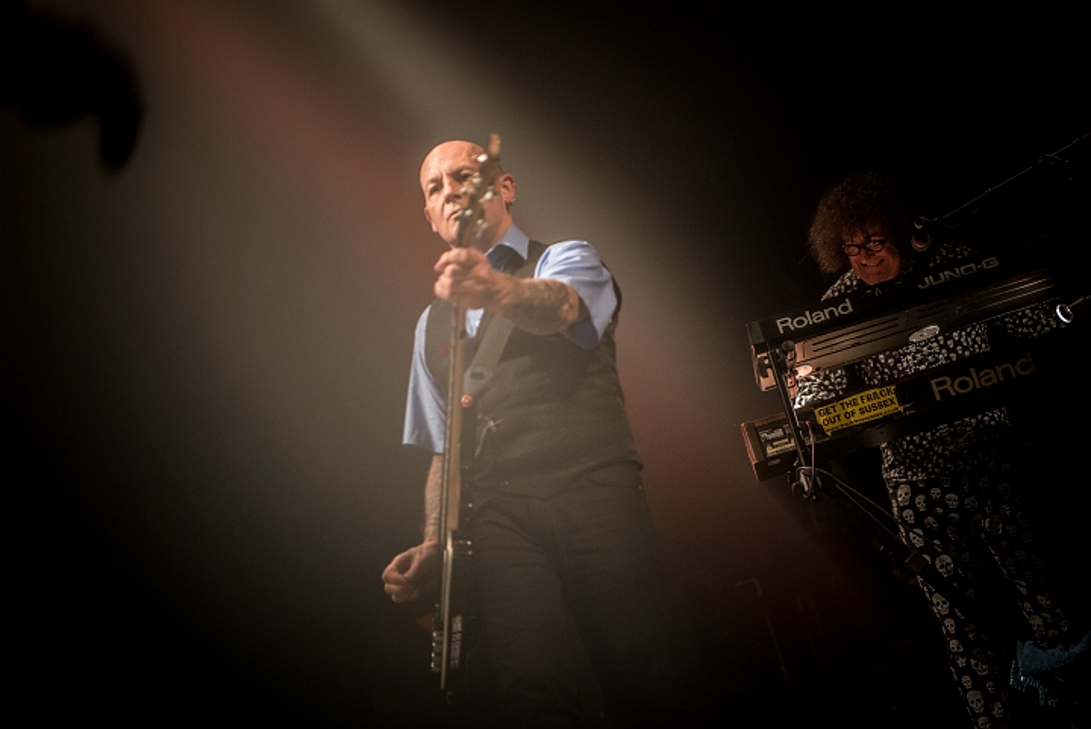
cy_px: 364
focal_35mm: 70
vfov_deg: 19.5
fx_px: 2123
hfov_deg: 28.8
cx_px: 546
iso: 2000
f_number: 2.8
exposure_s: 1/80
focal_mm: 70
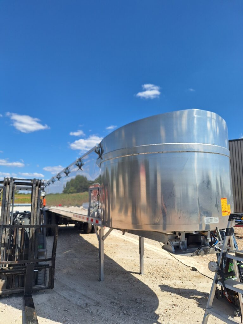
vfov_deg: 73.9
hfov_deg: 58.9
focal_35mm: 23
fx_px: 215
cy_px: 162
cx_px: 122
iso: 40
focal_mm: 5.54
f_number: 1.8
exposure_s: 1/3344
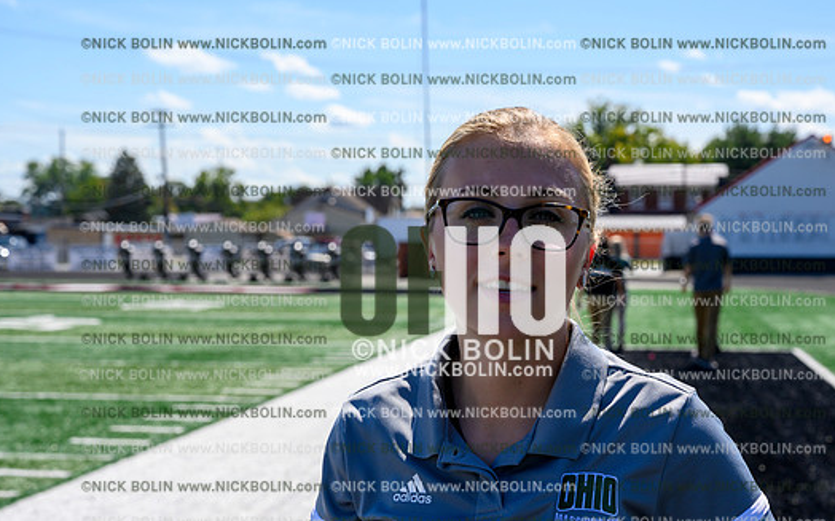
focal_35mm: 79
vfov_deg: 16.5
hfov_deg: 26.2
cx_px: 453
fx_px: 1797
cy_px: 302
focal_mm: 70
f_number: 8
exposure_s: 1/500
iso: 160
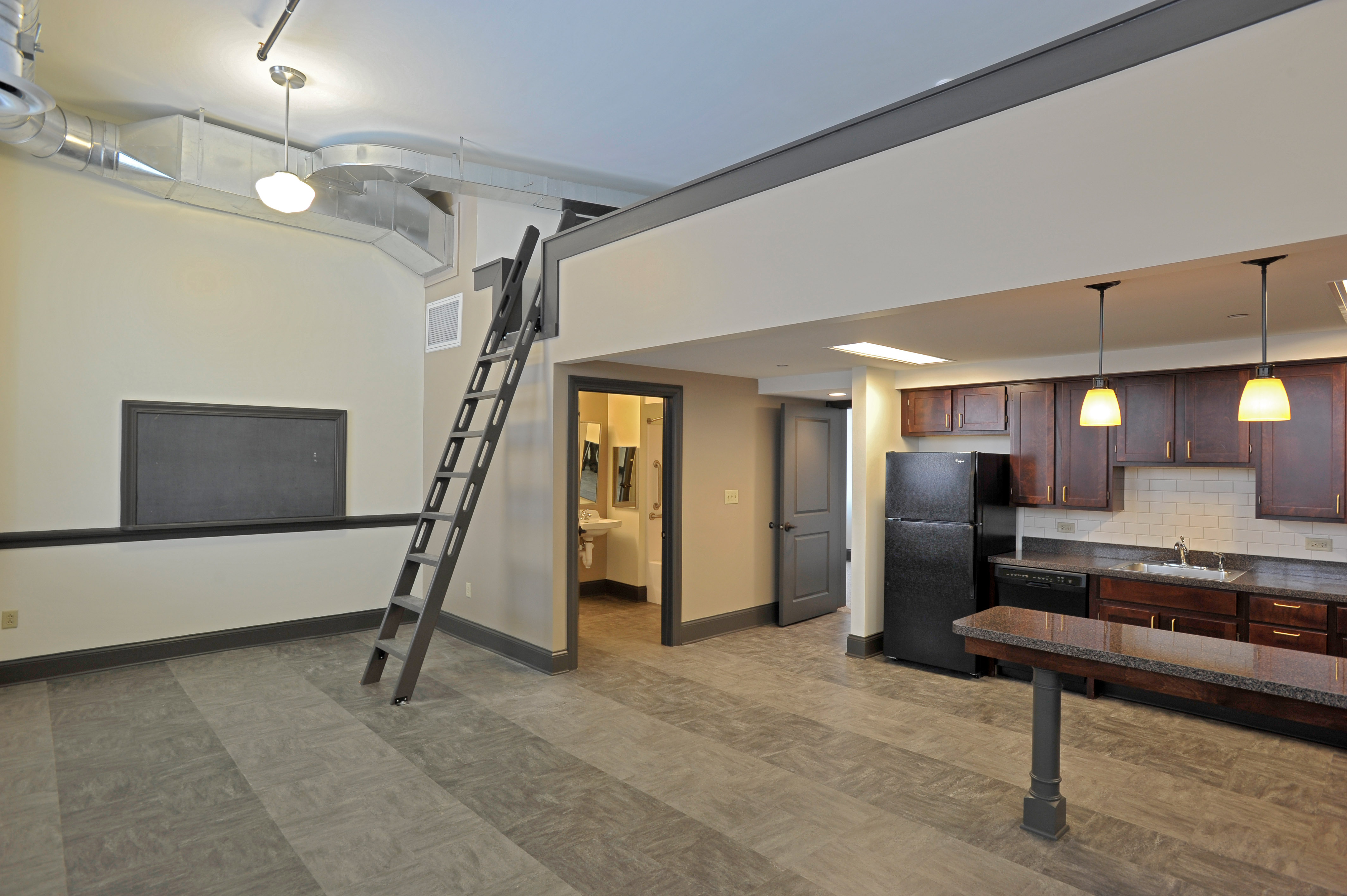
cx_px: 674
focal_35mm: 19
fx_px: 710
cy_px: 448
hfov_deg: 86.9
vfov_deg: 64.5
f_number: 9
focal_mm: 19
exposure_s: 1/8
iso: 500
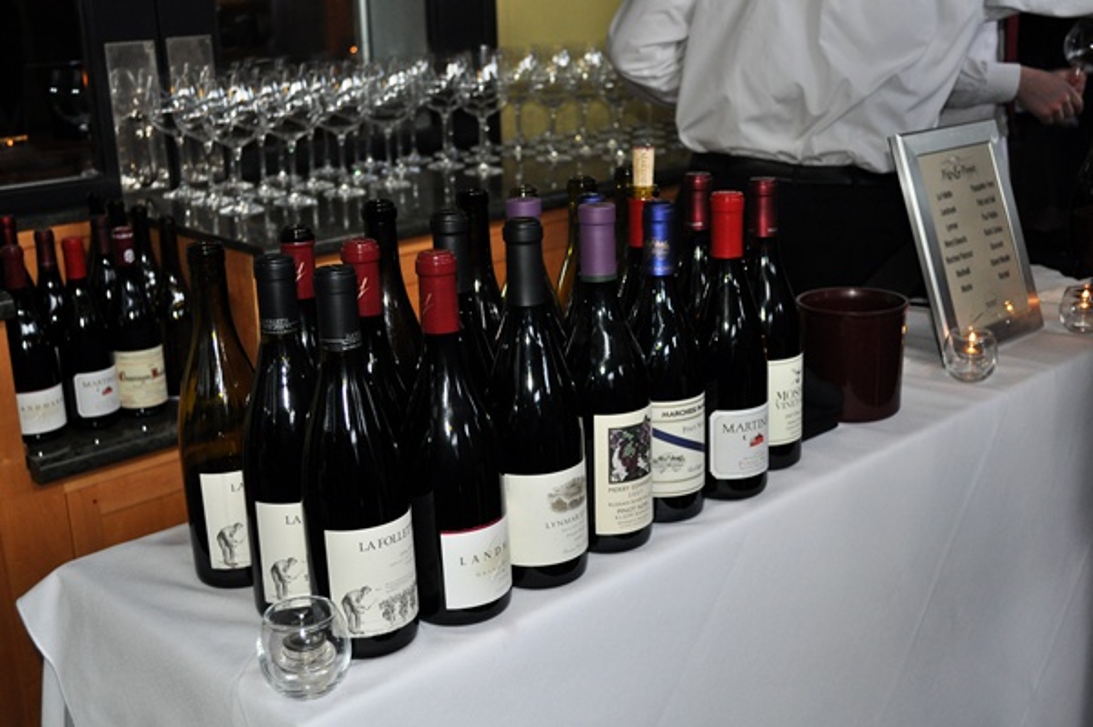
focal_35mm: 42
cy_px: 364
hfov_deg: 46.4
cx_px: 546
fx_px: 1274
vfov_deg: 31.8
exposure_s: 1/60
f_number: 4.5
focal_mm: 28
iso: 800
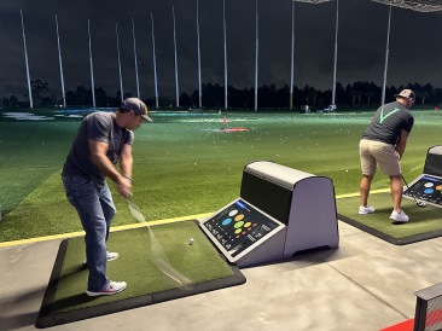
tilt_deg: -11.0
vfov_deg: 56.8
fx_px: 306
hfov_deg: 71.6
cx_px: 221
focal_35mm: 24
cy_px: 166
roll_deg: +0.9
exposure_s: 1/30
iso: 1000
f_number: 1.78
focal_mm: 6.86
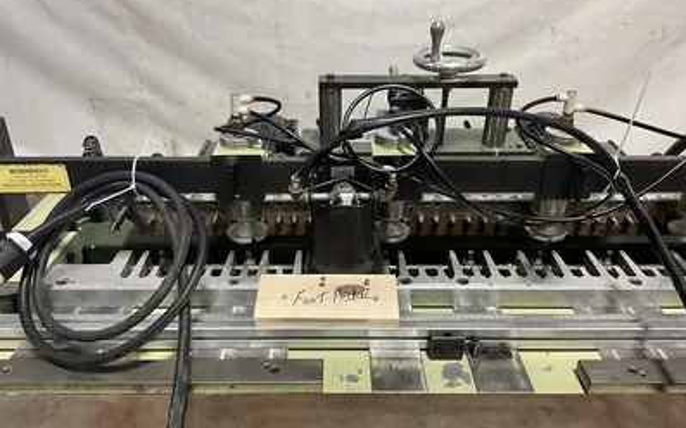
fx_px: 579
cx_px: 344
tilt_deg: -28.5
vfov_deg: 40.6
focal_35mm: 31
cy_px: 219
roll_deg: +0.4
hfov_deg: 61.2
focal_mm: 3
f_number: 1.8
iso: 160
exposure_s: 1/60
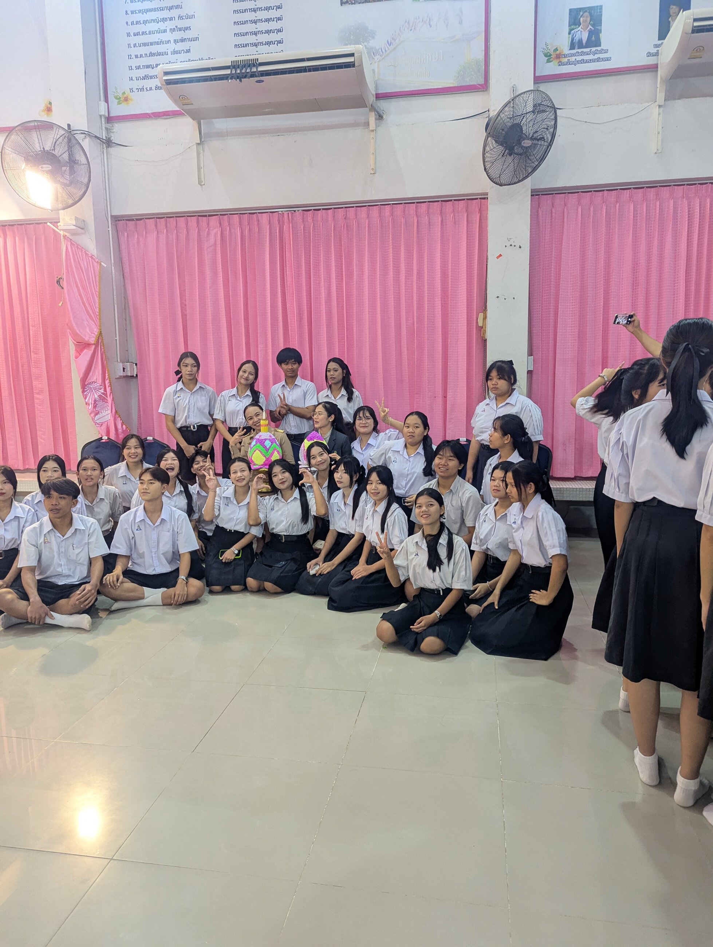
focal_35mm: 24
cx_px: 356
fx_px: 657
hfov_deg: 56.9
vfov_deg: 71.5
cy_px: 474
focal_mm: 6.81
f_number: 1.85
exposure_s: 1/100
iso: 295
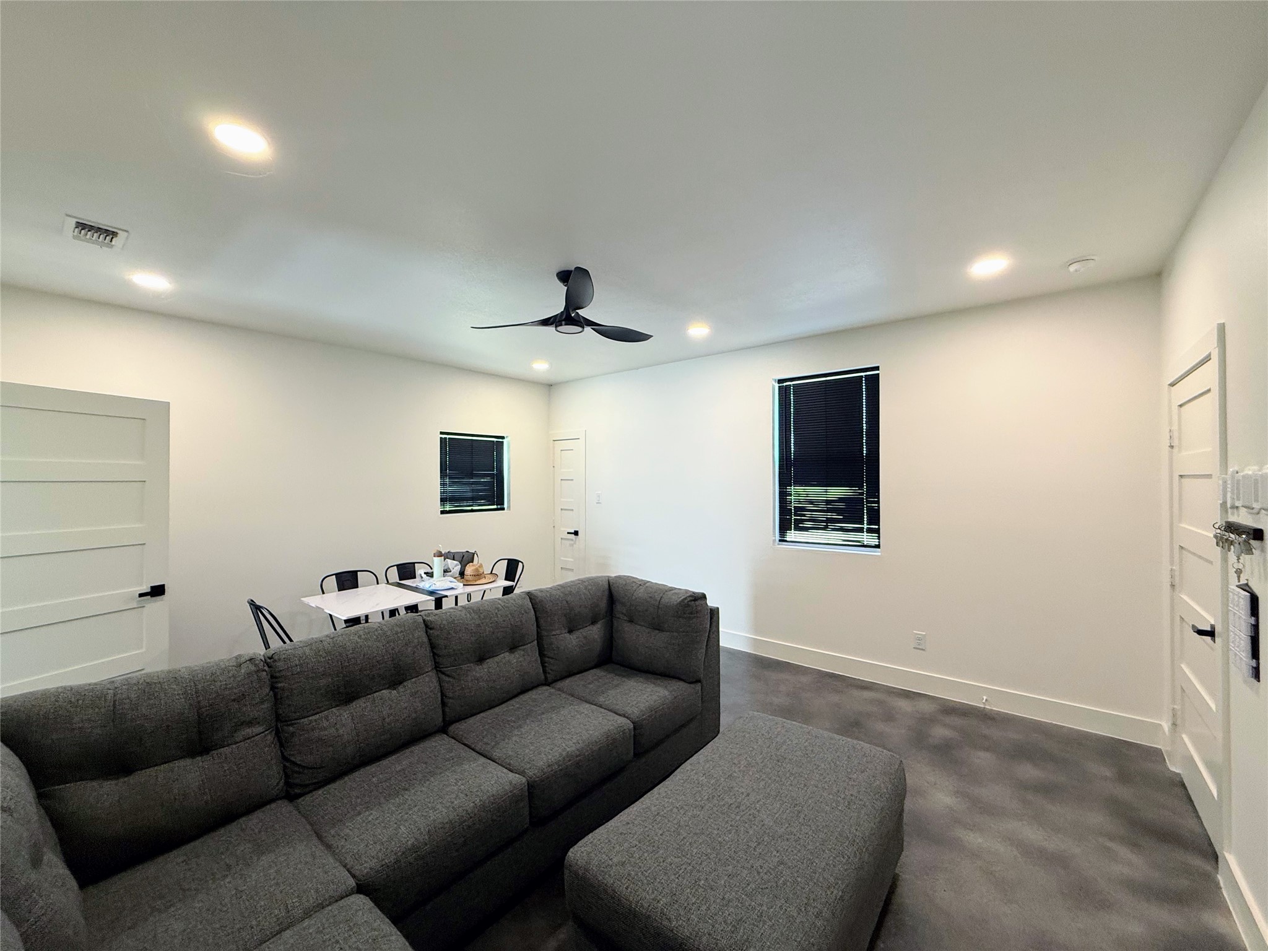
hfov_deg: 102.1
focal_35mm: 14
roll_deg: +0.5
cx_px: 634
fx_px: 513
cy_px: 476
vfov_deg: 85.7
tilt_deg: +1.6
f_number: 2.2
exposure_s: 1/120
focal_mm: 2.22
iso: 250
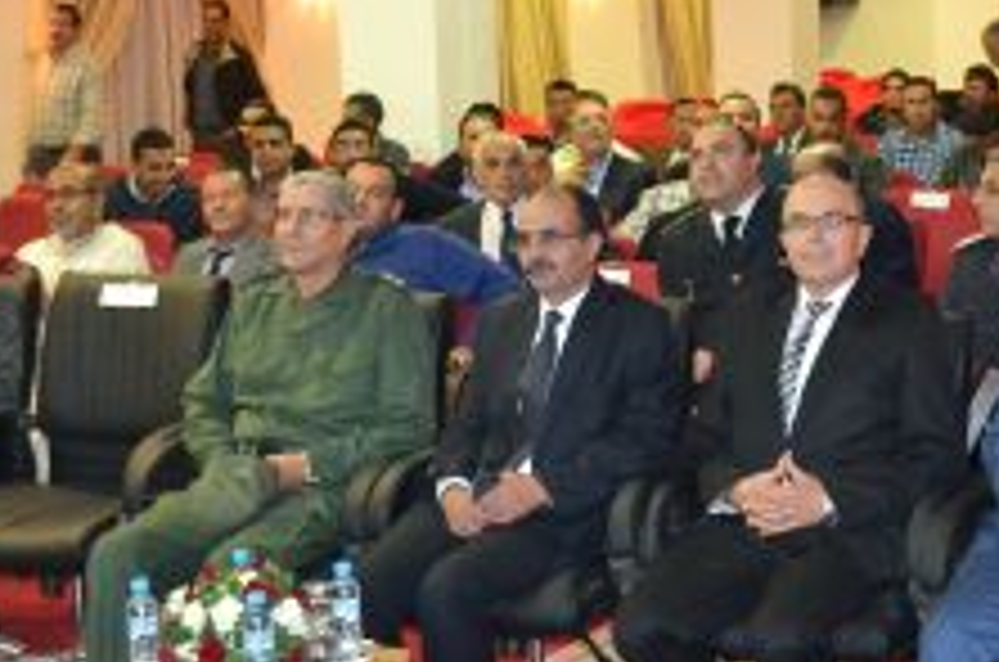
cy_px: 261
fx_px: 2160
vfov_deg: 17.4
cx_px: 806
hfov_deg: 25.6
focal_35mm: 78
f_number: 3.5
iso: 3200
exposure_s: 1/60
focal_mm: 18
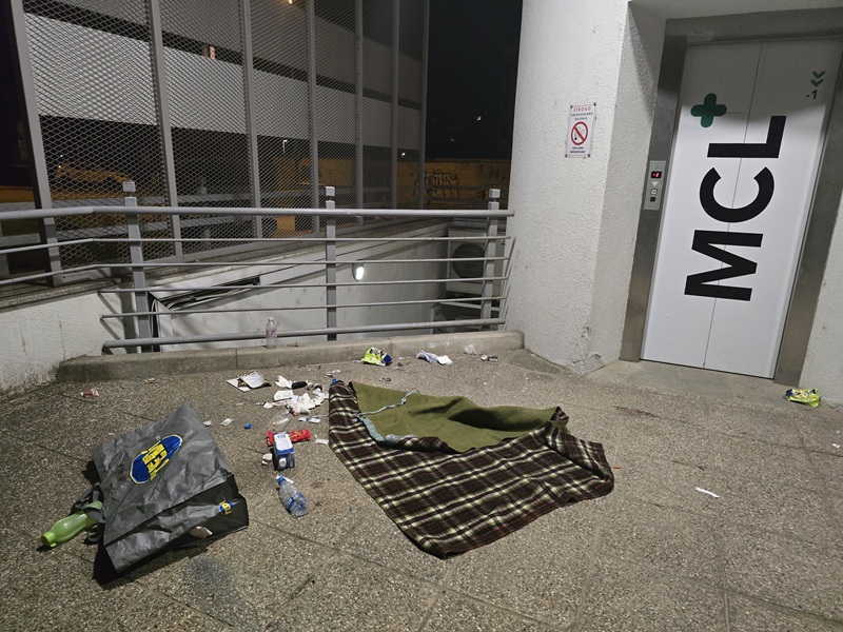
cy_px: 316
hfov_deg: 73.9
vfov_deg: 58.9
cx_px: 422
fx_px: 560
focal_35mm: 23
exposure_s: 1/100
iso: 1600
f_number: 1.7
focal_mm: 6.3
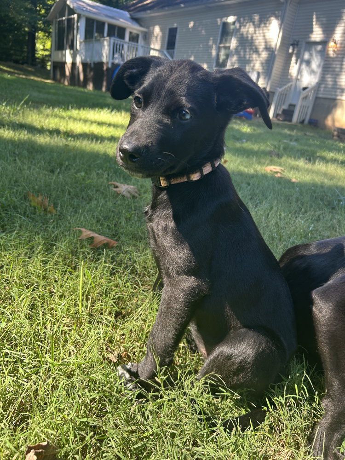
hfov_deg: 53.1
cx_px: 172
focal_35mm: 26
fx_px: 346
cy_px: 230
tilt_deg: -20.4
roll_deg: -8.8
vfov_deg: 67.3
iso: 32
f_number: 1.5
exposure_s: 1/128
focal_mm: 5.7
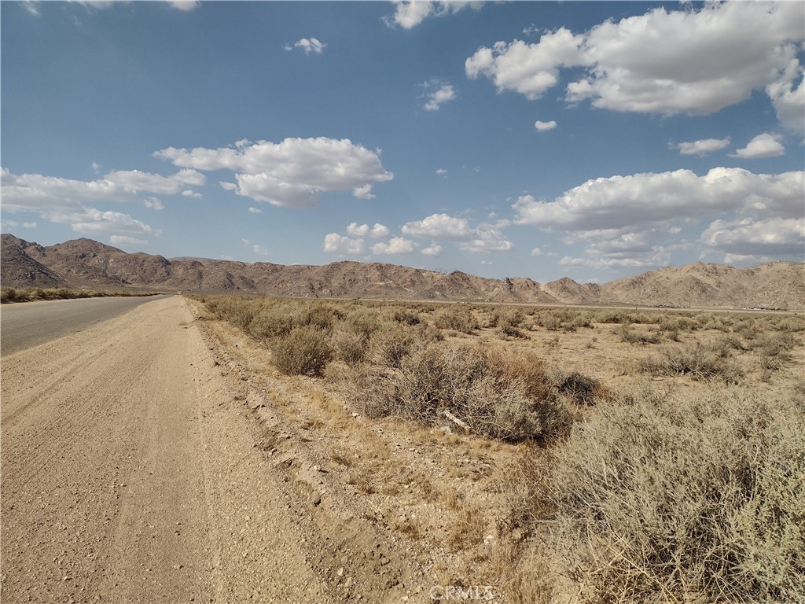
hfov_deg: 65.3
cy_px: 302
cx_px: 402
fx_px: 628
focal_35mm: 27
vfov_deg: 51.4
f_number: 1.7
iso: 100
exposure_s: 1/2985
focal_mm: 4.71
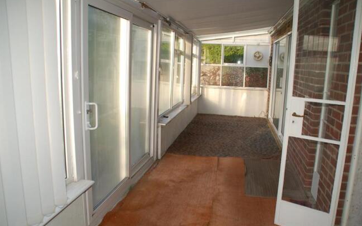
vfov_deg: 44.5
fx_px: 276
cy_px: 116
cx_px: 183
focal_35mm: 28
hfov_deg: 66.5
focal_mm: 18
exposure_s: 1/400
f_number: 3.5
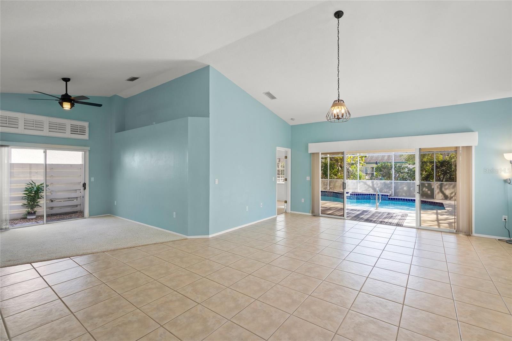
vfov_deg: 73.7
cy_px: 170
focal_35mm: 16
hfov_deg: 96.7
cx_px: 256
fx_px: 227
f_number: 6.3
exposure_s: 1/10
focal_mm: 16
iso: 250
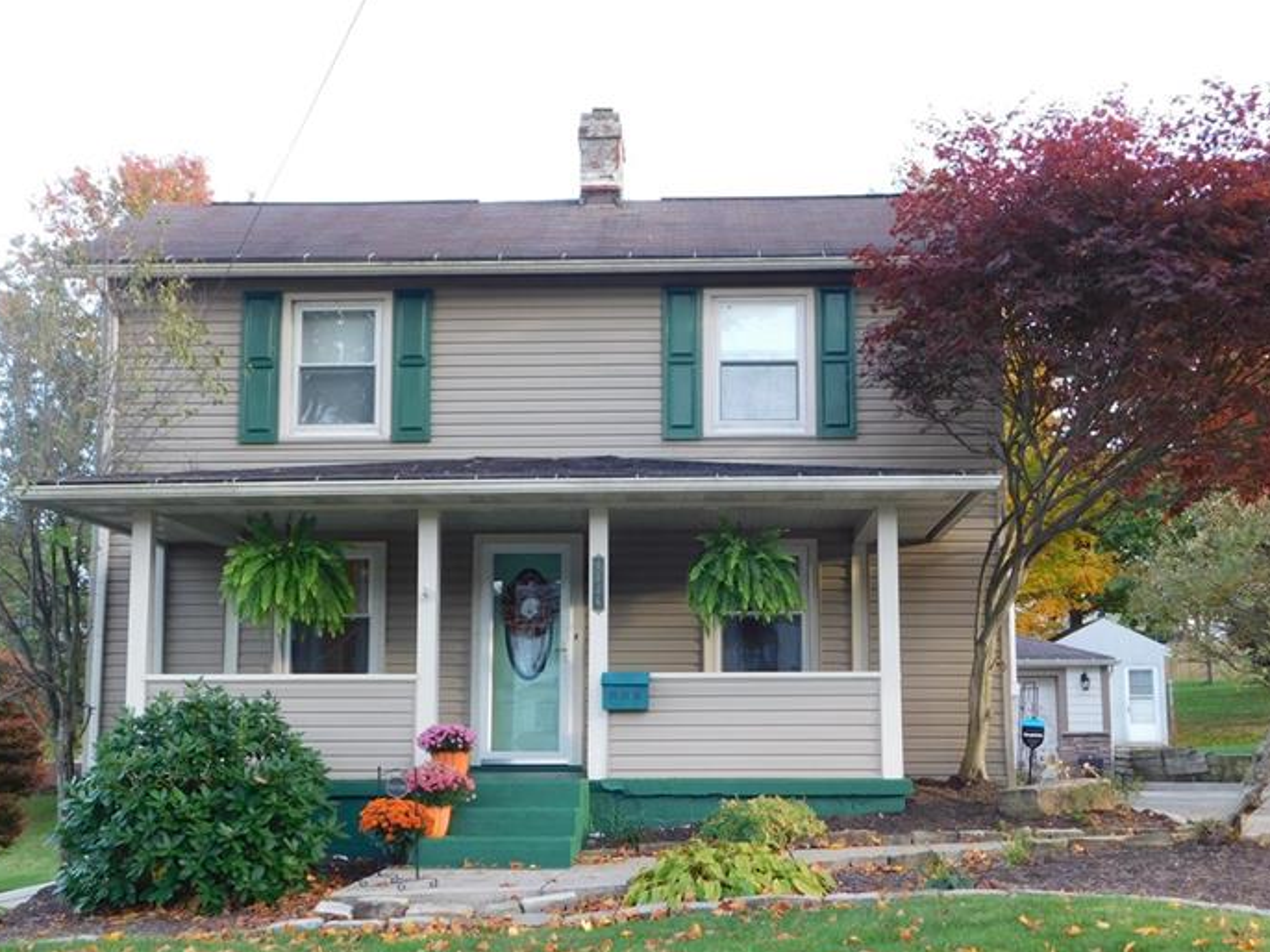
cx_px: 659
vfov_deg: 34.3
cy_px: 546
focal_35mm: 42
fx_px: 1540
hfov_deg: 44.8
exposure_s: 1/60
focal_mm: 6.3
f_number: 3.5
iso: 125
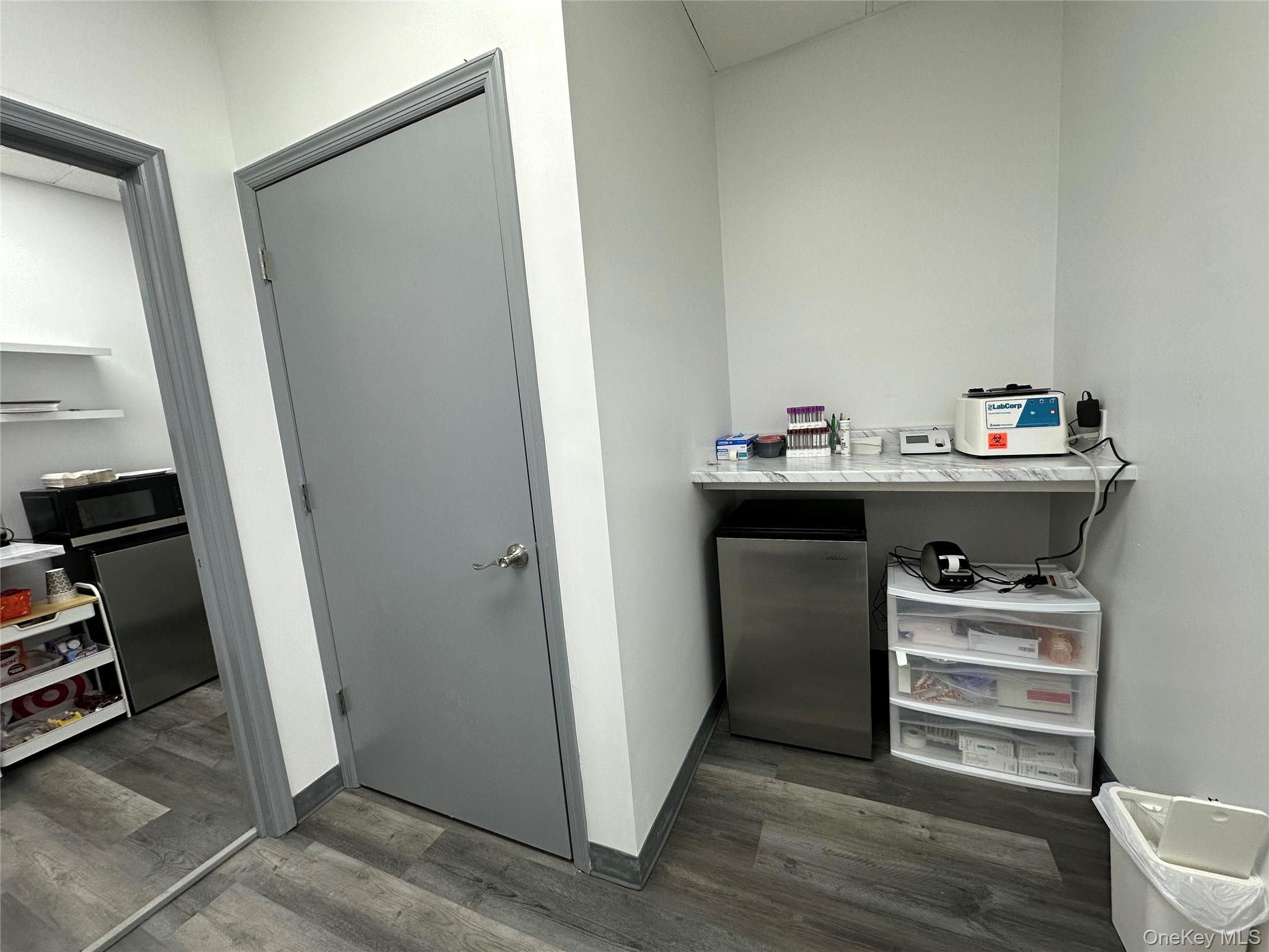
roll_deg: +4.7
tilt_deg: -7.8
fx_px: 513
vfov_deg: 85.7
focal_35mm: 14
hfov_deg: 102.1
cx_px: 634
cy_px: 476
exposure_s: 1/120
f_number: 2.2
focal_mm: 2.22
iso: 125
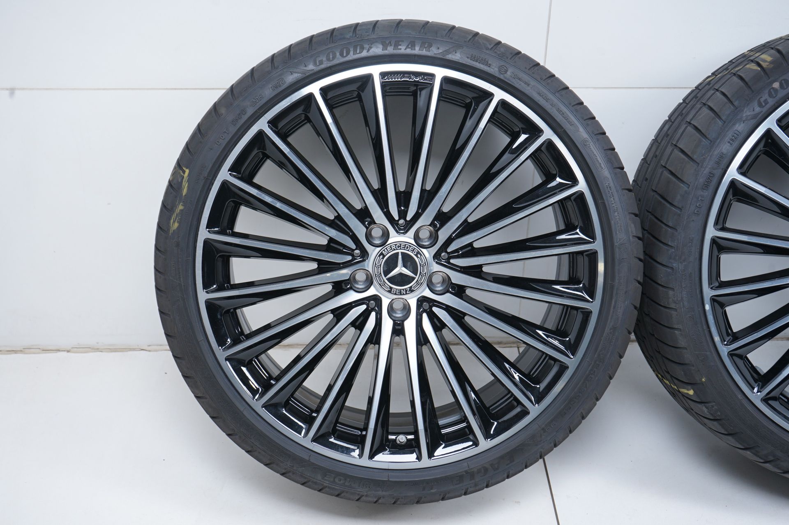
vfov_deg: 28.0
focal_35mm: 48
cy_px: 262
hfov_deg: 41.1
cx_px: 394
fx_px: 1051
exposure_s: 1/125
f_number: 7.1
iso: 250
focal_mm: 48
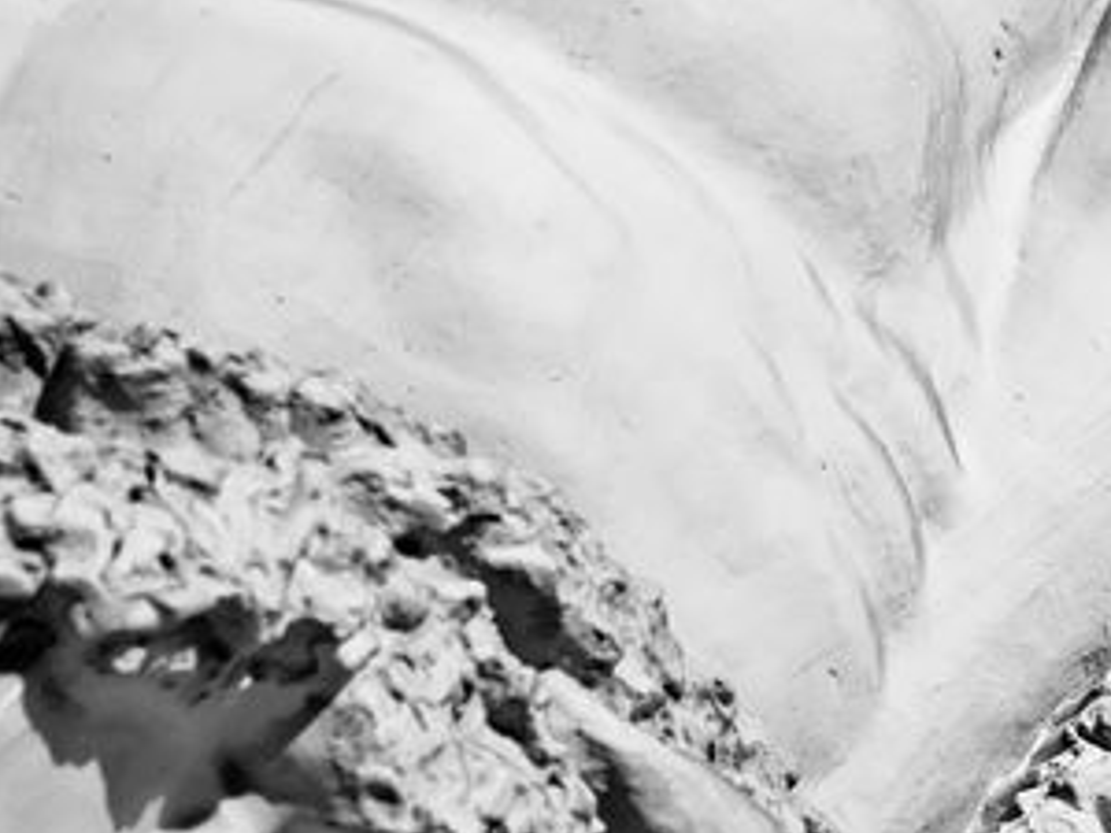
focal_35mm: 303
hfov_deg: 6.5
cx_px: 415
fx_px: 9725
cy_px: -259
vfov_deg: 4.9
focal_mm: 70
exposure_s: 1/250
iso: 100
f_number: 8
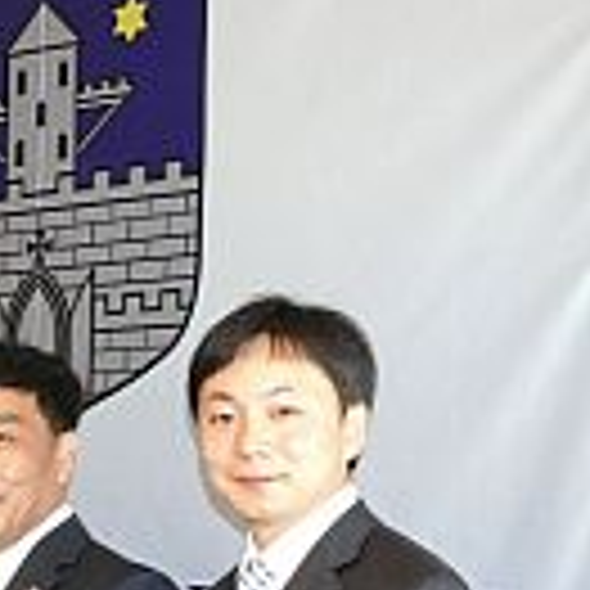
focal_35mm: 106
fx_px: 2044
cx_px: -266
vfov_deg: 15.9
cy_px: 676
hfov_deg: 15.3
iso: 125
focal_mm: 7.4
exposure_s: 1/30
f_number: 2.8
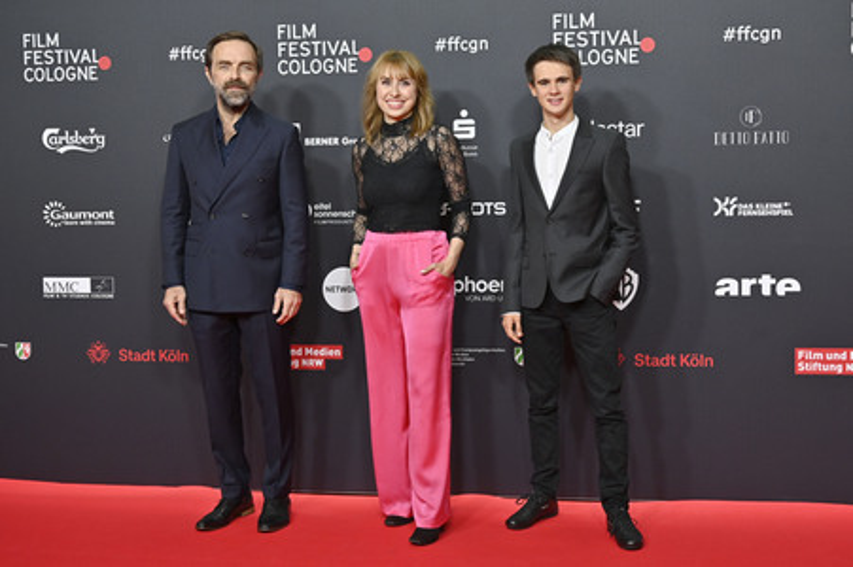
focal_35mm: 39
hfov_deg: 49.6
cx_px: 426
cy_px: 284
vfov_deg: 34.2
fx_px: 923
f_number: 5
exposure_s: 1/200
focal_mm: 39
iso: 800
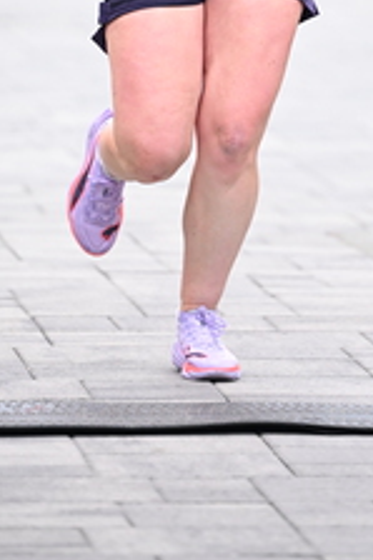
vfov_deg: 5.4
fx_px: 5930
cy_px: -5
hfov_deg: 3.6
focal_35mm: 381
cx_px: 259
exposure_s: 1/1600
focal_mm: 155
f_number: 2.8
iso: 1250
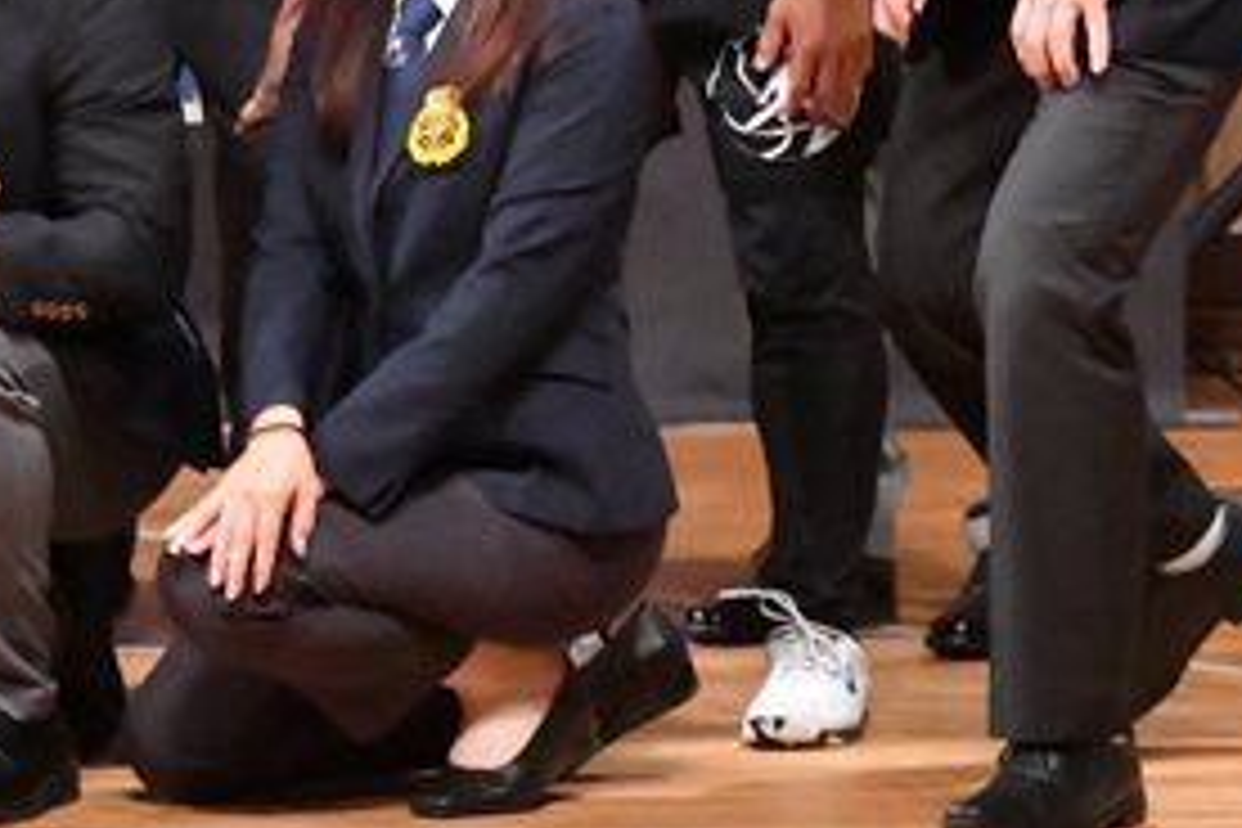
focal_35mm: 674
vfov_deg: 2.0
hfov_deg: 3.1
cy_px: -94
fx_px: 23251
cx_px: 461
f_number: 5.6
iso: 14400
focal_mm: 160
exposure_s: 1/400
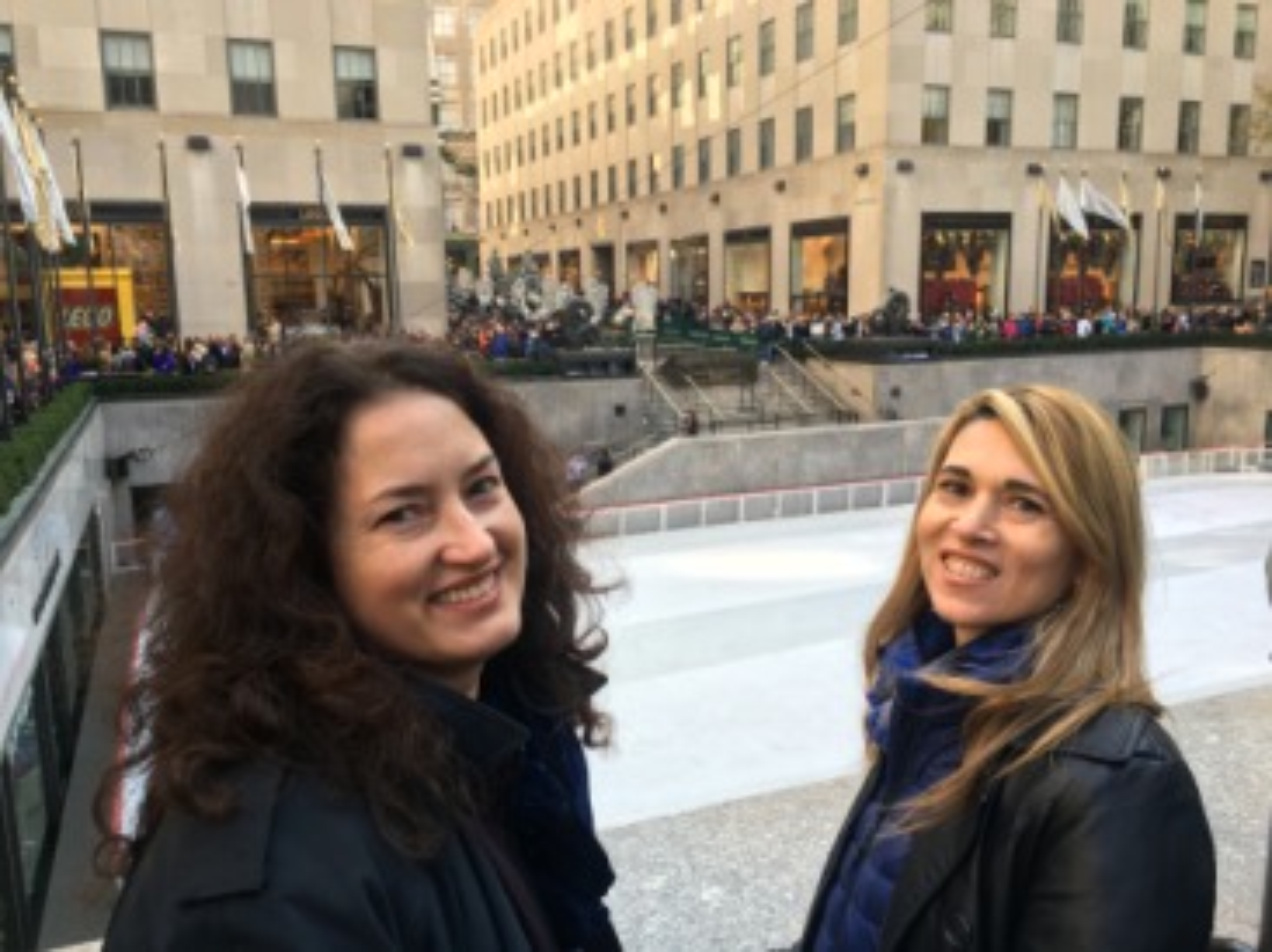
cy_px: 476
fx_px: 1065
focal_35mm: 29
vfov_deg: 48.2
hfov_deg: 61.7
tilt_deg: -9.3
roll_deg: +1.4
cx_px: 636
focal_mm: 4.15
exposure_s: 1/120
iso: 40
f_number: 2.2
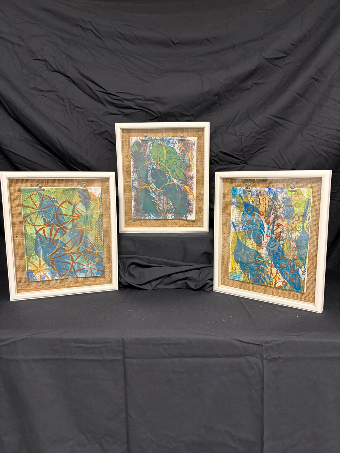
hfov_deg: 53.1
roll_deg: -1.0
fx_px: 340
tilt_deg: -9.4
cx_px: 170
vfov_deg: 67.3
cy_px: 226
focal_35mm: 26
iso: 320
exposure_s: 1/60
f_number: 1.6
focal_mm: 5.96
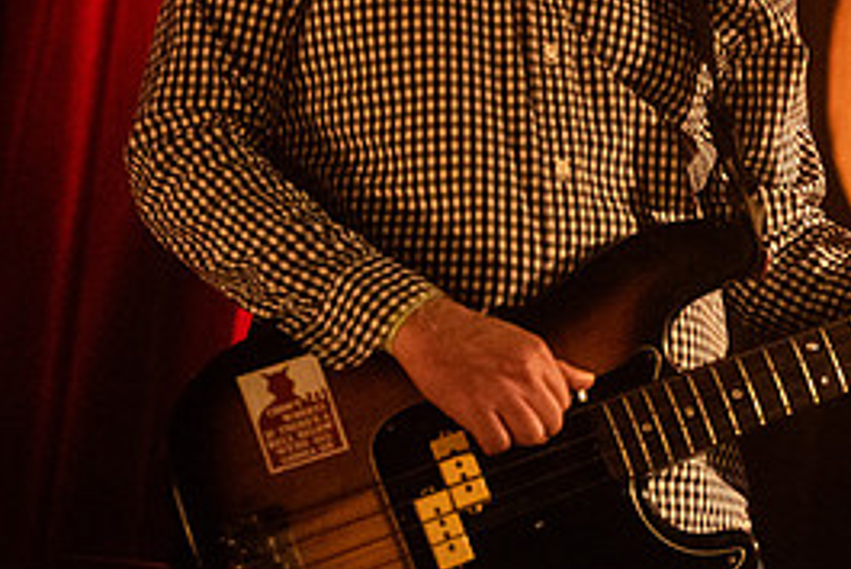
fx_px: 4139
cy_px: -24
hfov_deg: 11.7
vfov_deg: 7.8
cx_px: 751
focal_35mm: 175
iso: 3200
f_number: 3.2
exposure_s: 1/125
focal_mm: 80
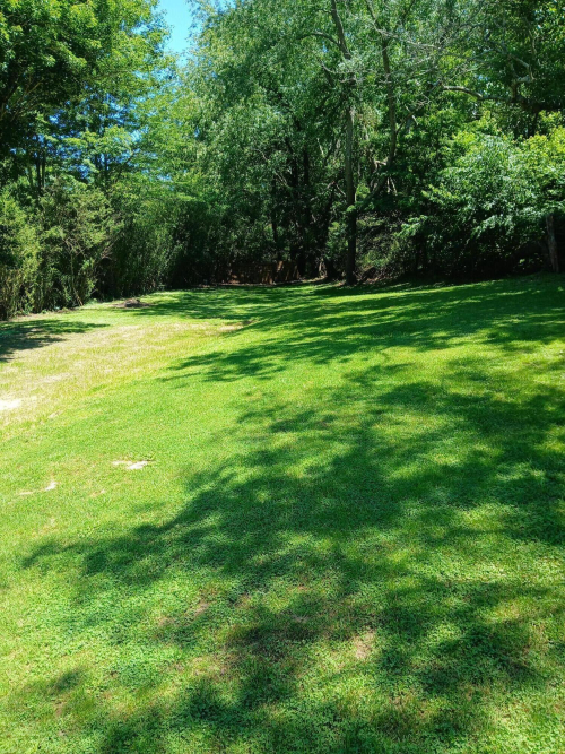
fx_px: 566
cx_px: 282
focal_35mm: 26
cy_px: 377
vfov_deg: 67.3
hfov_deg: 53.0
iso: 20
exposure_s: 1/132
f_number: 1.8
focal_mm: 3.98
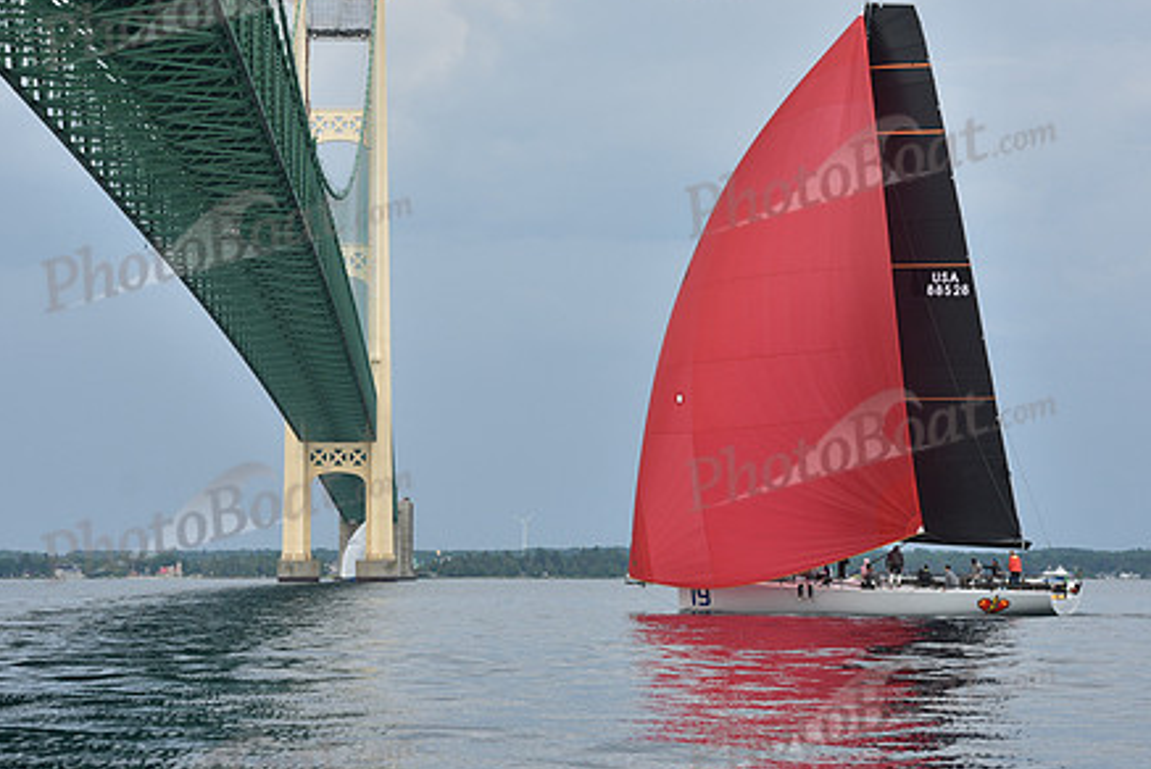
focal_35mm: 126
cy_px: 344
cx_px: 550
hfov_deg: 16.2
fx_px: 4031
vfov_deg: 10.9
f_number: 5
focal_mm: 95
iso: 250
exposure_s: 1/800
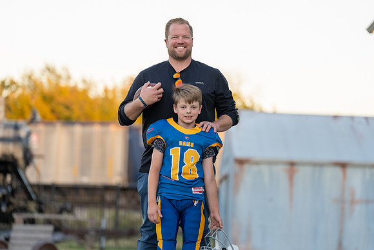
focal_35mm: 127
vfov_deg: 10.8
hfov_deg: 16.1
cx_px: 187
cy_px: 125
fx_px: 1320
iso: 500
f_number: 2.8
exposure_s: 1/320
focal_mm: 127
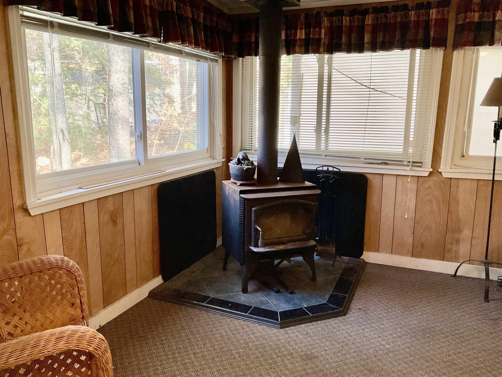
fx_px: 421
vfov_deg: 48.2
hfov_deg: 61.7
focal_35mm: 29
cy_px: 188
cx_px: 251
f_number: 1.8
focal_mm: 3
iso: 80
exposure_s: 1/60
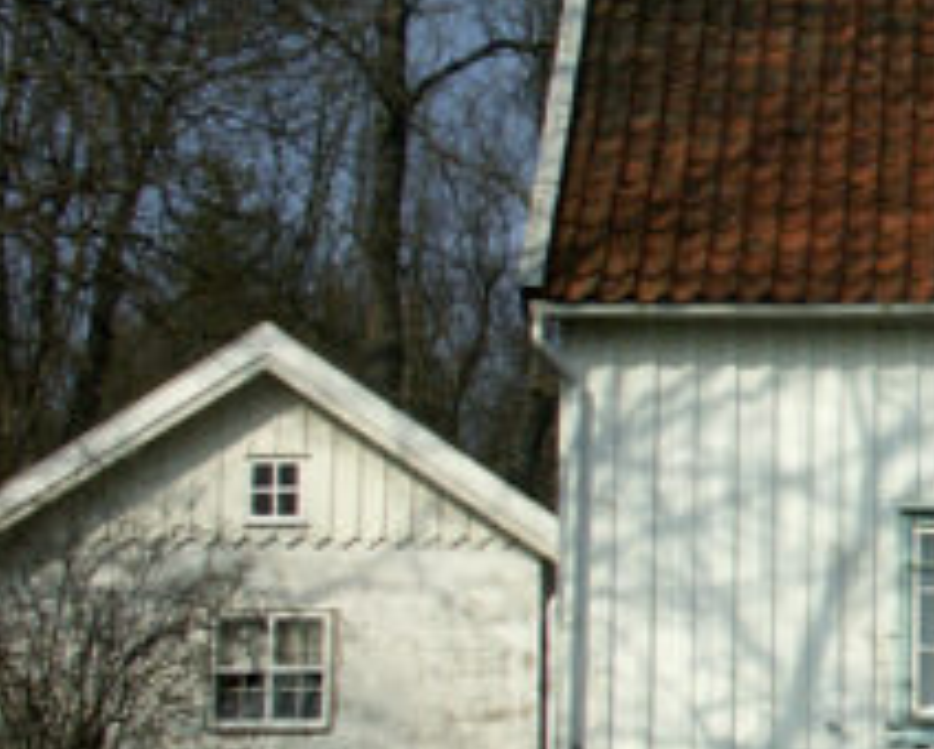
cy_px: 463
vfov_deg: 10.2
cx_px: 1758
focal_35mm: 151
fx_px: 4178
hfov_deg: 11.7
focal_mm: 10.63
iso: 100
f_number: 9
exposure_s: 1/500
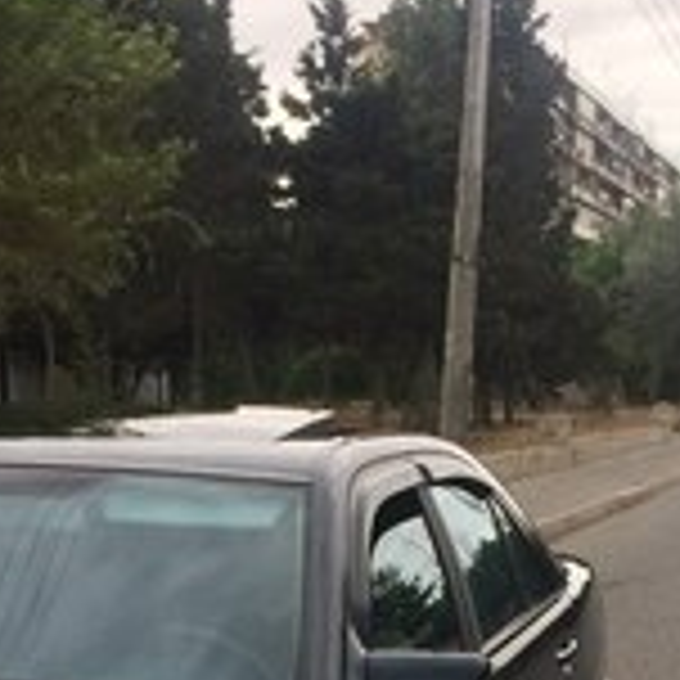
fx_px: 1867
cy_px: 833
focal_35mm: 84
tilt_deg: -17.8
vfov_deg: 19.4
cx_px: 405
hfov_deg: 20.6
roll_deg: -0.4
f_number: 2.2
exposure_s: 1/100
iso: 40
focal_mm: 4.15
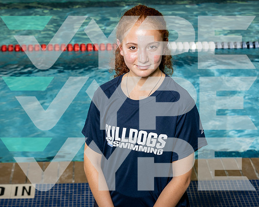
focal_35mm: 77
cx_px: 128
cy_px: 129
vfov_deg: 19.8
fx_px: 593
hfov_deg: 24.7
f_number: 5
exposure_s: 1/250
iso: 400
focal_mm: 47
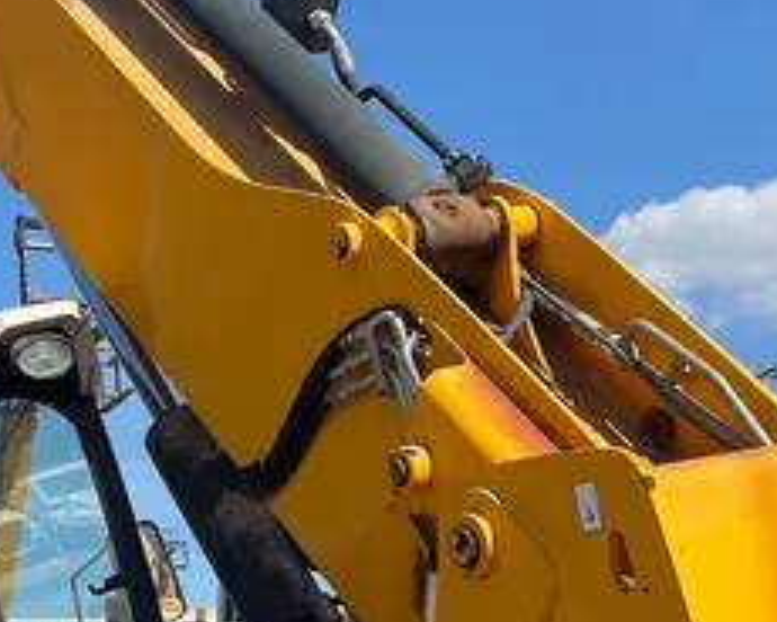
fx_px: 1863
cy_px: 590
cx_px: 176
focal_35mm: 81
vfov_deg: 18.5
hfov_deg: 23.3
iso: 50
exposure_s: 1/2222
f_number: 1.6
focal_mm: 5.1
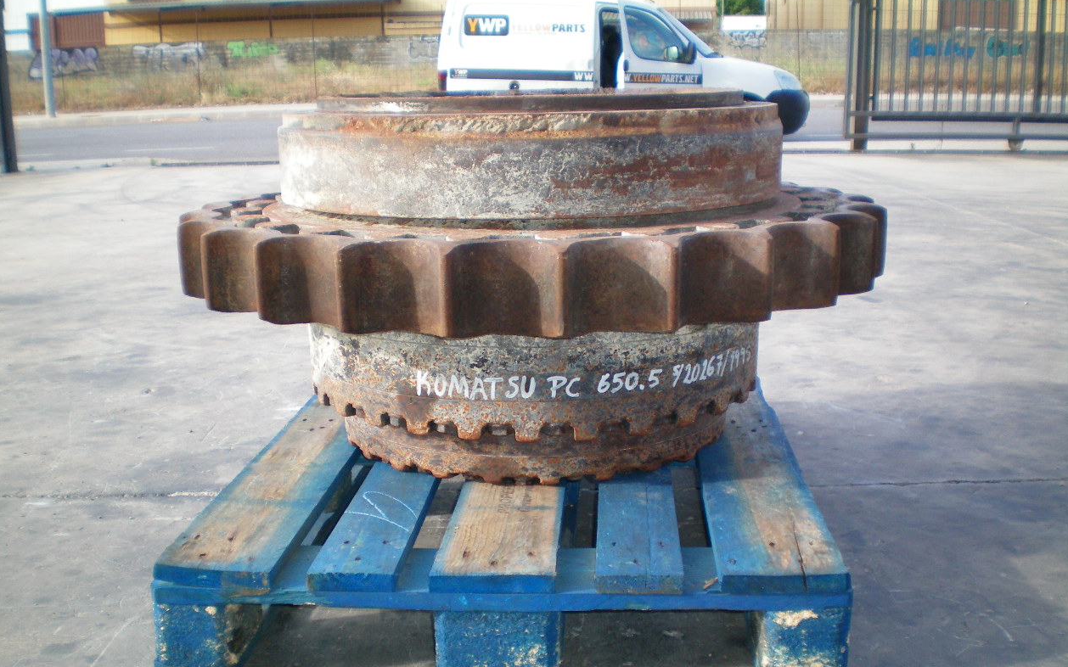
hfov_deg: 48.2
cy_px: 395
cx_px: 528
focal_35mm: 41
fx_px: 1193
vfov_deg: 31.2
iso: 64
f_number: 3.1
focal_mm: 6.3
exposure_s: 1/160
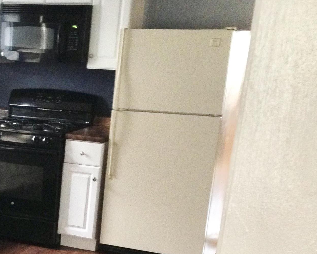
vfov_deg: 18.9
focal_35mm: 79
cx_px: -48
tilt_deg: -17.9
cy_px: 247
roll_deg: -1.4
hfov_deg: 22.5
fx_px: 741
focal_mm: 4.12
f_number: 2.4
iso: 400
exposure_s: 1/20
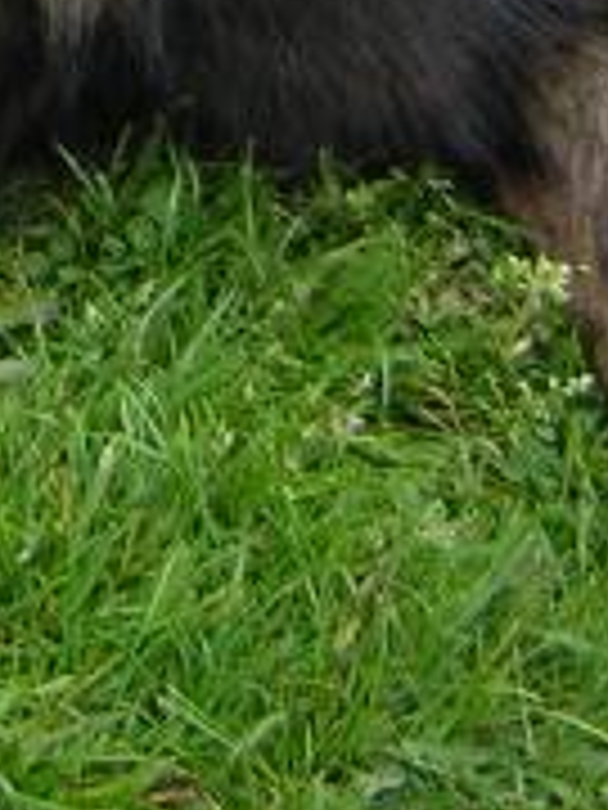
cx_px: -446
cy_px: -504
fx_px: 2998
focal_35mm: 128
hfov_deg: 10.9
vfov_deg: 14.1
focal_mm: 4.7
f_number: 2.6
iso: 50
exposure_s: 1/180
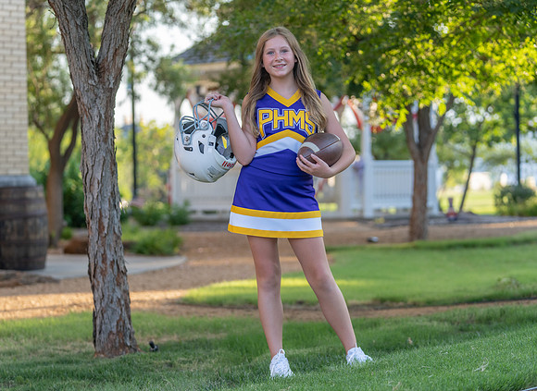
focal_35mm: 100
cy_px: 196
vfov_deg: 14.5
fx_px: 1541
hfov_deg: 19.8
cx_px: 256
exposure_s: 1/320
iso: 200
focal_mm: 87
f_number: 2.8
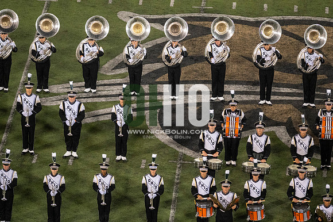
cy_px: 111
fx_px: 2773
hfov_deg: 6.9
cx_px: 166
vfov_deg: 4.6
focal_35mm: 300
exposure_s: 1/2500
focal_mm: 300
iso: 6400
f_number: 2.8
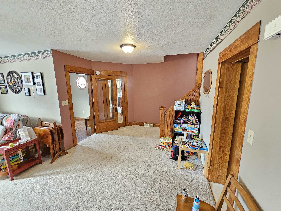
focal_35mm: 13
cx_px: 140
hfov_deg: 106.2
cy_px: 106
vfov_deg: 89.9
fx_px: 106
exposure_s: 1/30
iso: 400
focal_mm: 2.2
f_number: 2.2
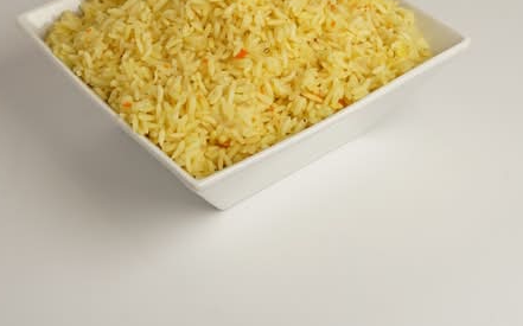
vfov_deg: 15.3
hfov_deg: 25.2
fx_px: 1168
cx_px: 237
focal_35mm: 82
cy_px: -81
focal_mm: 43
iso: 320
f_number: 9
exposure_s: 1/60
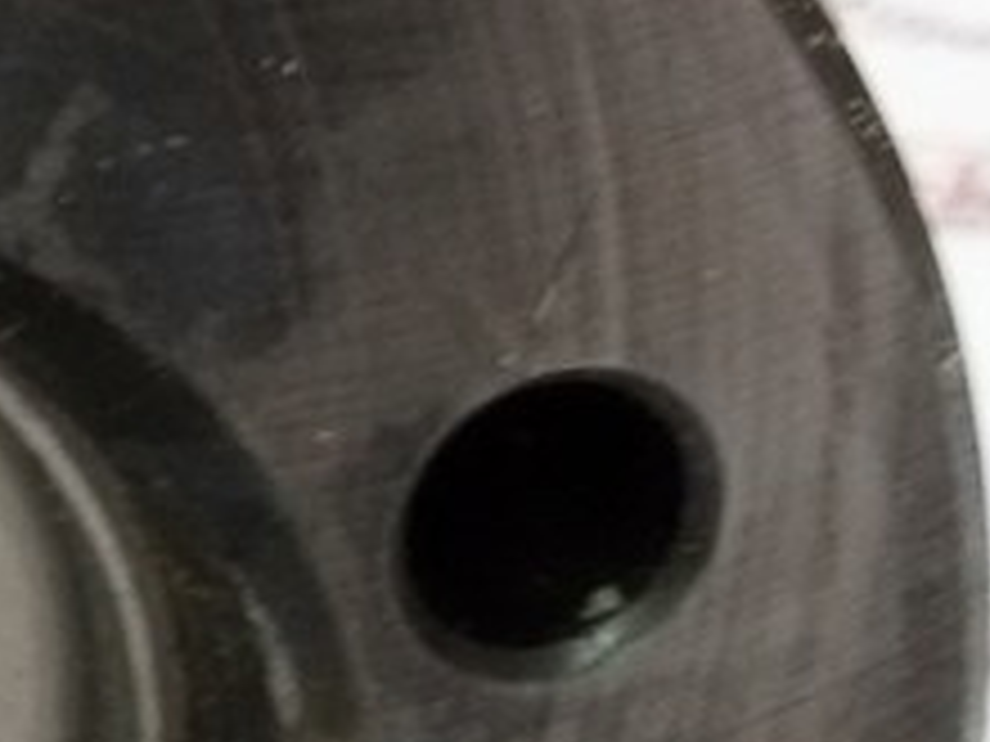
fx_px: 4033
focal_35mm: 141
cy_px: 733
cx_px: -536
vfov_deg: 10.4
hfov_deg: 13.2
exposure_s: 1/17
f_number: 2.4
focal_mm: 2.93
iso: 160
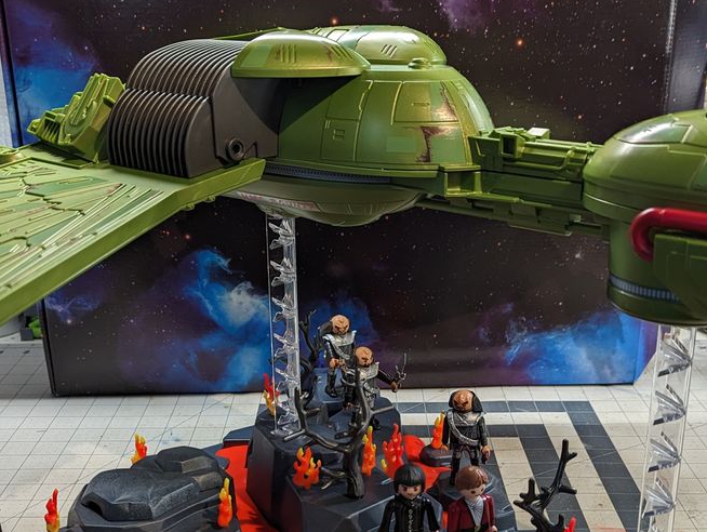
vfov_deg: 30.7
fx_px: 961
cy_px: 358
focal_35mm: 47
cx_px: 379
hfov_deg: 40.4
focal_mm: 6.81
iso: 88
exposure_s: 1/60
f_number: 1.85
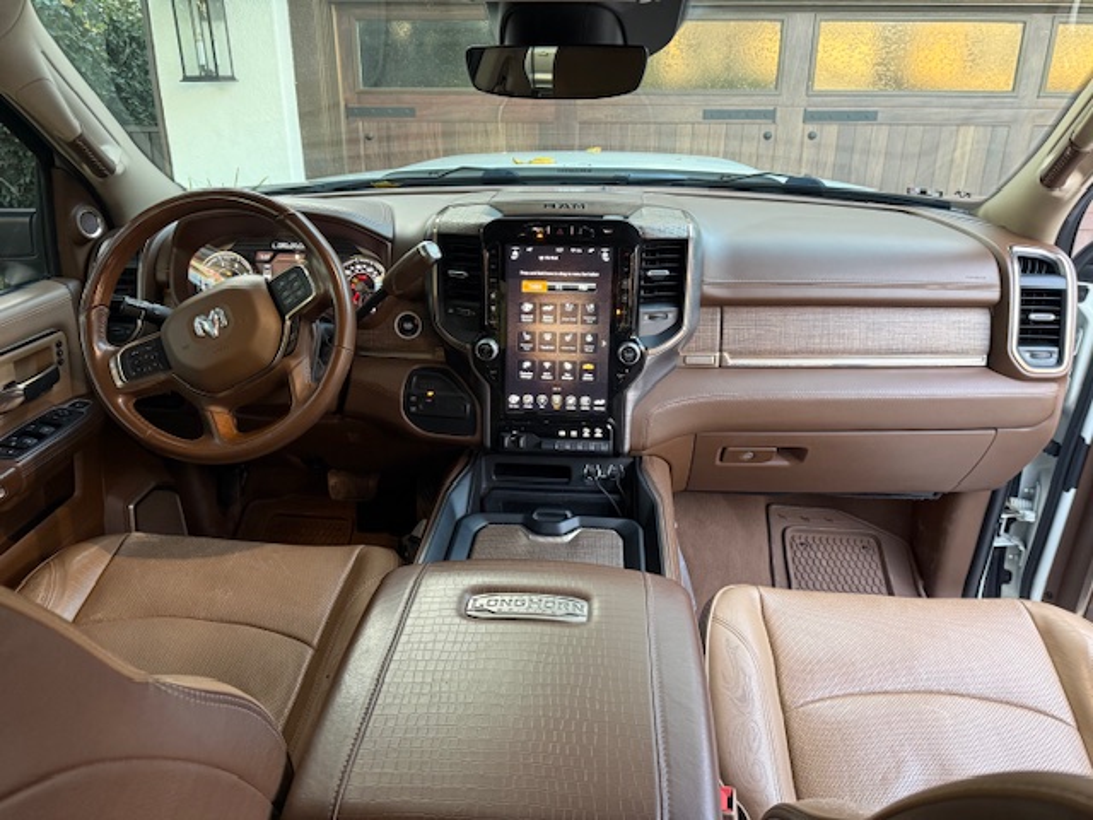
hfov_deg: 71.6
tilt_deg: -20.3
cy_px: 410
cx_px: 546
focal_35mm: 24
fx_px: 758
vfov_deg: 56.8
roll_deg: -0.3
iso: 400
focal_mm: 6.76
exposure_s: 1/60
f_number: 1.78
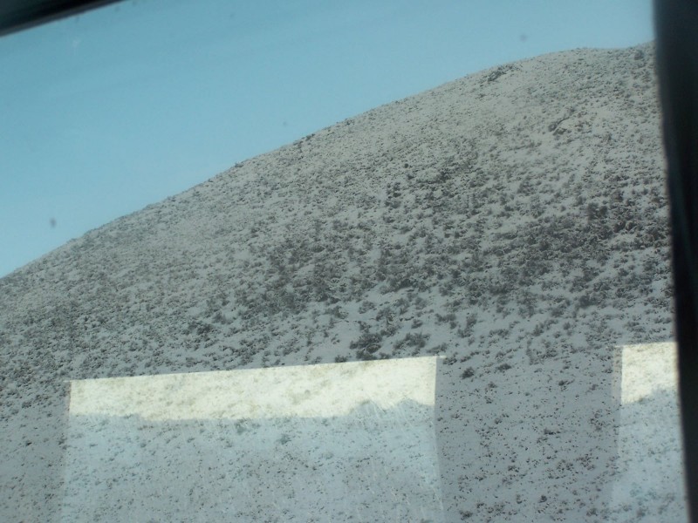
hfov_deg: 26.0
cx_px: 349
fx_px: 1512
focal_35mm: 75
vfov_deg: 19.6
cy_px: 262
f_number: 3.2
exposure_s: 1/350
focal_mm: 12.4
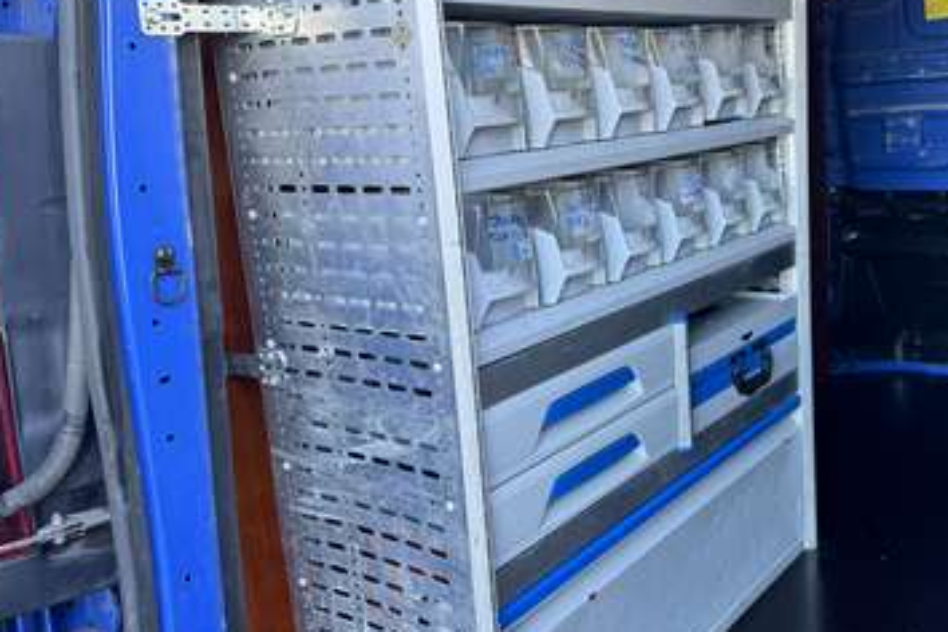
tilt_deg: -15.3
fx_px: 948
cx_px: 621
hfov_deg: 52.3
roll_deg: +4.3
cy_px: 301
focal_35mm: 36
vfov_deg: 36.9
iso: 100
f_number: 1.78
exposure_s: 1/121
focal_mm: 6.86
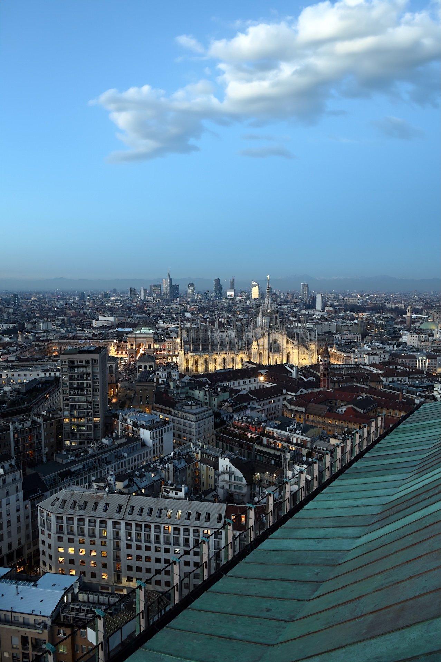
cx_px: 220
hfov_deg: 53.1
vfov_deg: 73.8
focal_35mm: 24
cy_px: 331
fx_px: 442
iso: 320
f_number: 5.6
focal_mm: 24
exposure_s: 1/6
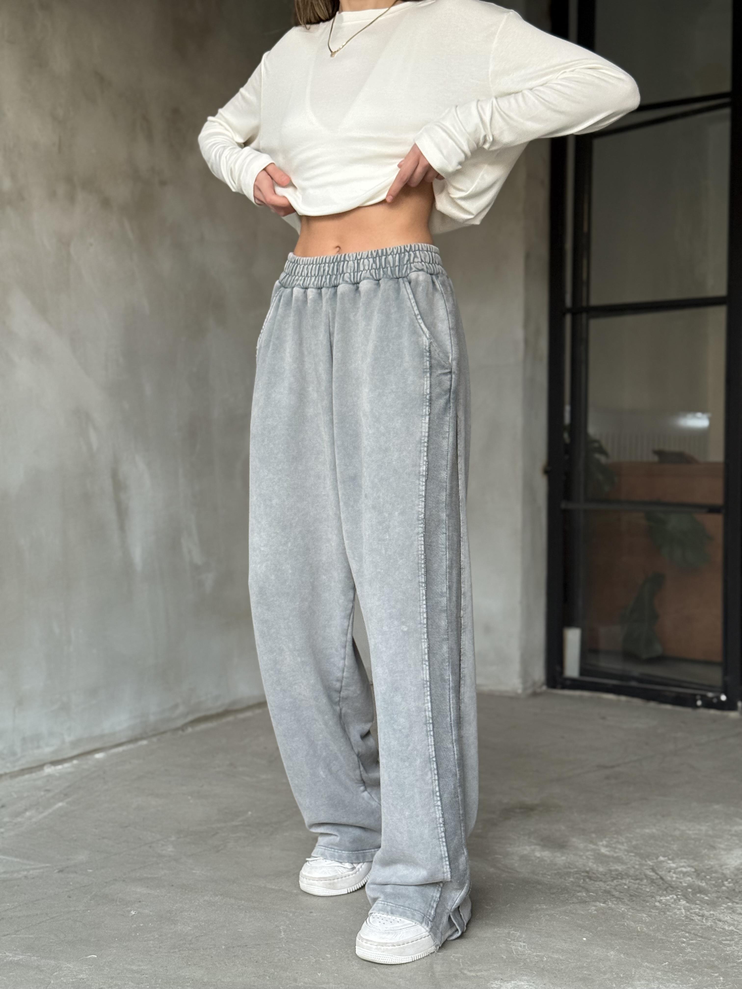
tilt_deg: -2.1
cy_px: 494
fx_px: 1372
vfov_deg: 39.7
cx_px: 371
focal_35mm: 48
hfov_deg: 30.3
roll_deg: -0.3
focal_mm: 6.76
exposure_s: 1/59
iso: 250
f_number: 1.78
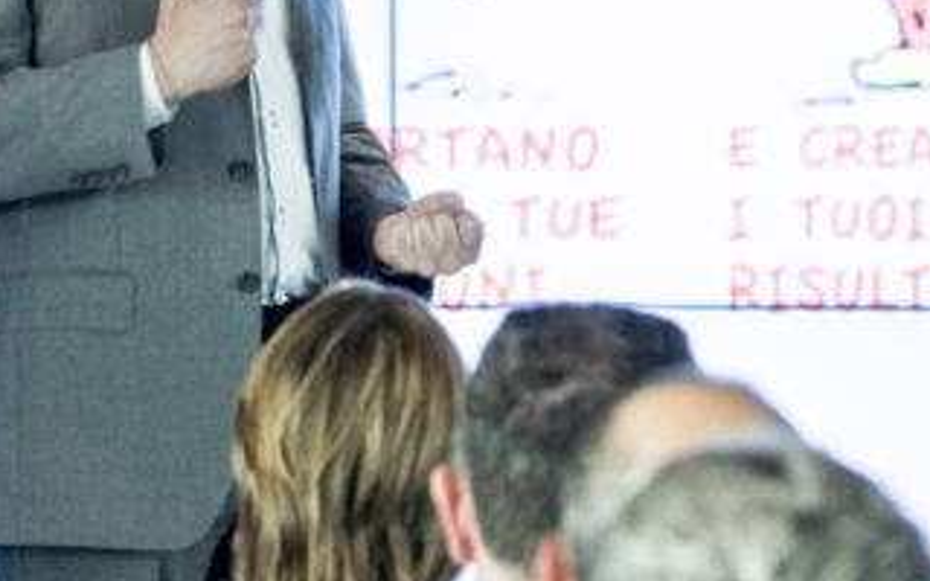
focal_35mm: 573
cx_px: 331
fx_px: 14523
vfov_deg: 2.3
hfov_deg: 3.7
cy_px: -32
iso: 800
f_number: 6.3
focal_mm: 240
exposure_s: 1/100
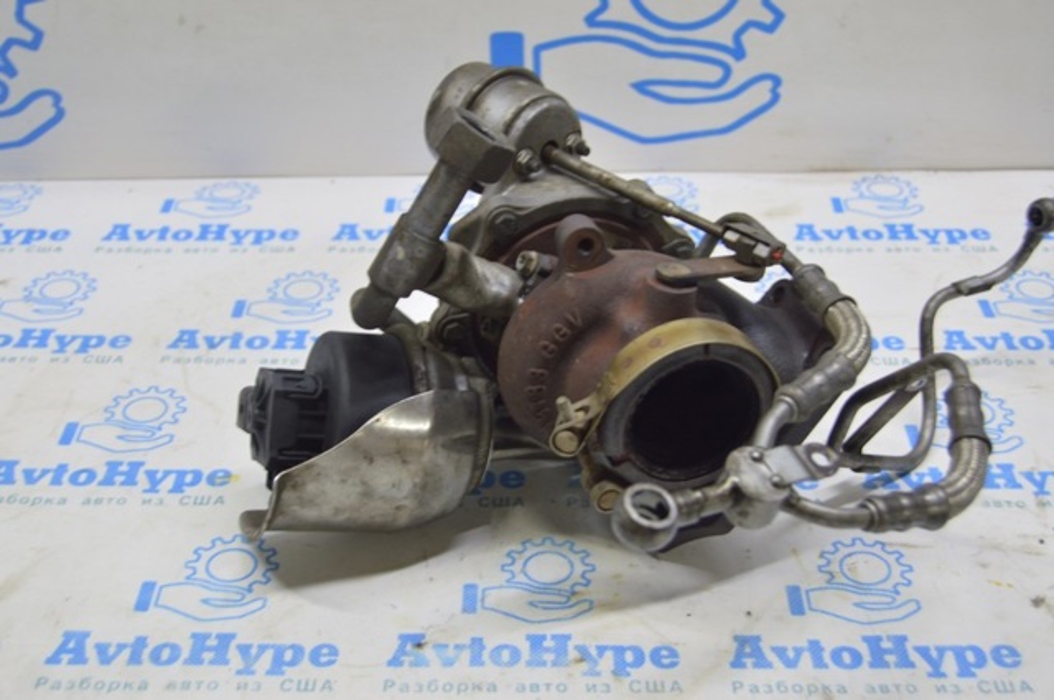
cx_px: 527
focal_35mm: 48
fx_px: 1404
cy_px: 350
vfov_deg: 28.0
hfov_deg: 41.2
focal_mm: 32
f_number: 5.6
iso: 400
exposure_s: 1/20
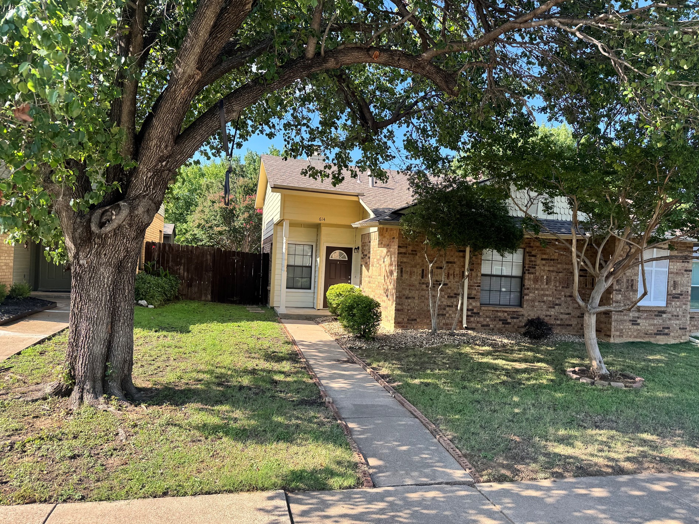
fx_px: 525
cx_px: 372
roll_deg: -2.8
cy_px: 266
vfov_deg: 53.1
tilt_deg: -0.9
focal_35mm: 26
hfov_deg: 67.2
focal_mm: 6.76
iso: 80
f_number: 1.78
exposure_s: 1/888
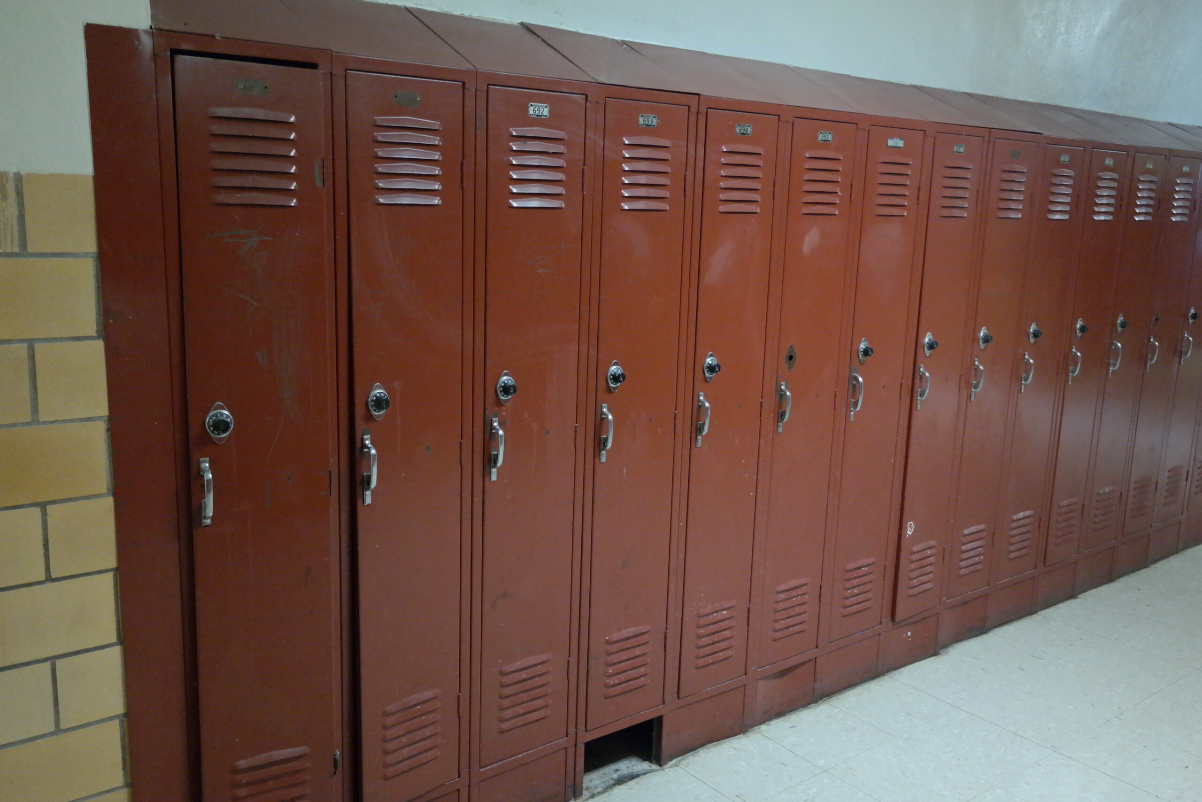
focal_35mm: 30
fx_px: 1002
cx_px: 601
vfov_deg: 43.6
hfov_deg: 61.9
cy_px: 401
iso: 3200
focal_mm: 20
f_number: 3.5
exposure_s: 1/30
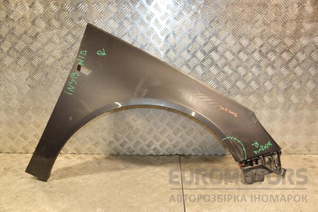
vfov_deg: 35.5
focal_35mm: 38
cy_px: 106
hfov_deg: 51.3
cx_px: 159
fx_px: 331
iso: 800
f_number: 5
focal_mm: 25
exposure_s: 1/160
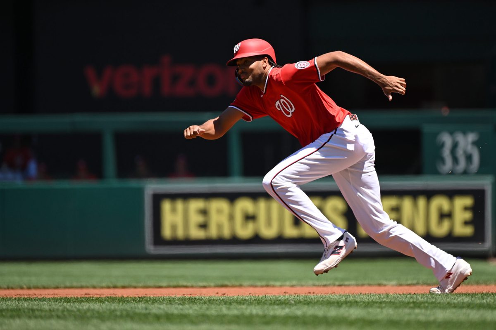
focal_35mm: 400
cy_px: 165
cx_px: 248
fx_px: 5511
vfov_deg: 3.4
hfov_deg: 5.2
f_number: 4
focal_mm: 400
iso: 640
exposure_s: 1/4000
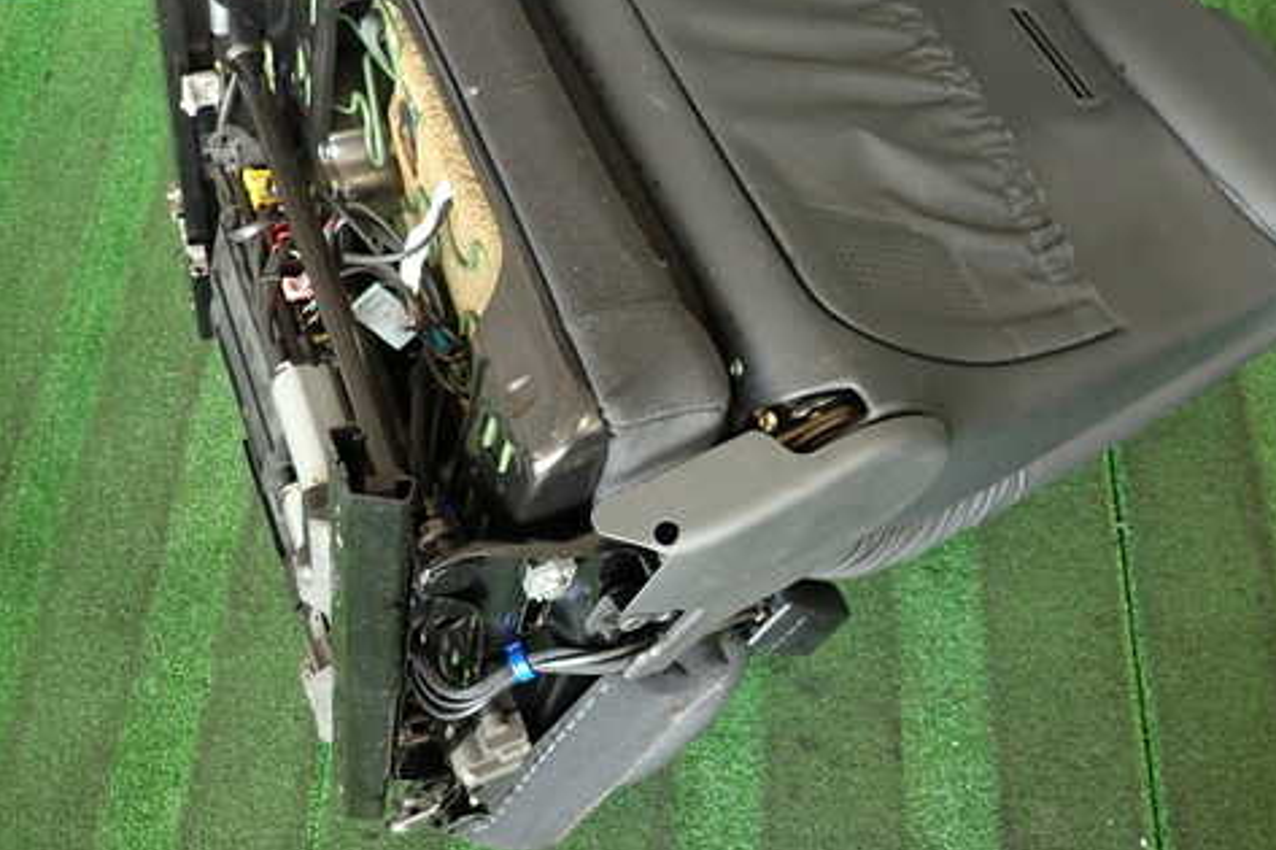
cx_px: 761
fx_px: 1169
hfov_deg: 56.8
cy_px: 335
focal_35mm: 33
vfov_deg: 39.7
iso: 200
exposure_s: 1/40
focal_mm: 4.5
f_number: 2
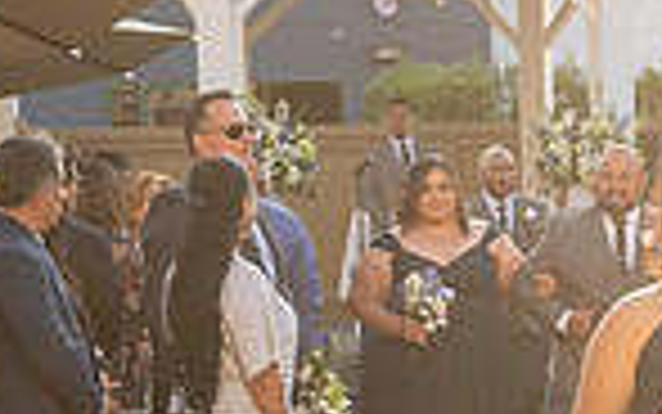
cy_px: 610
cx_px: 914
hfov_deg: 11.5
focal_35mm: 177
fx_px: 3195
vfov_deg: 7.3
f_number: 6.3
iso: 400
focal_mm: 44
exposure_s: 1/500
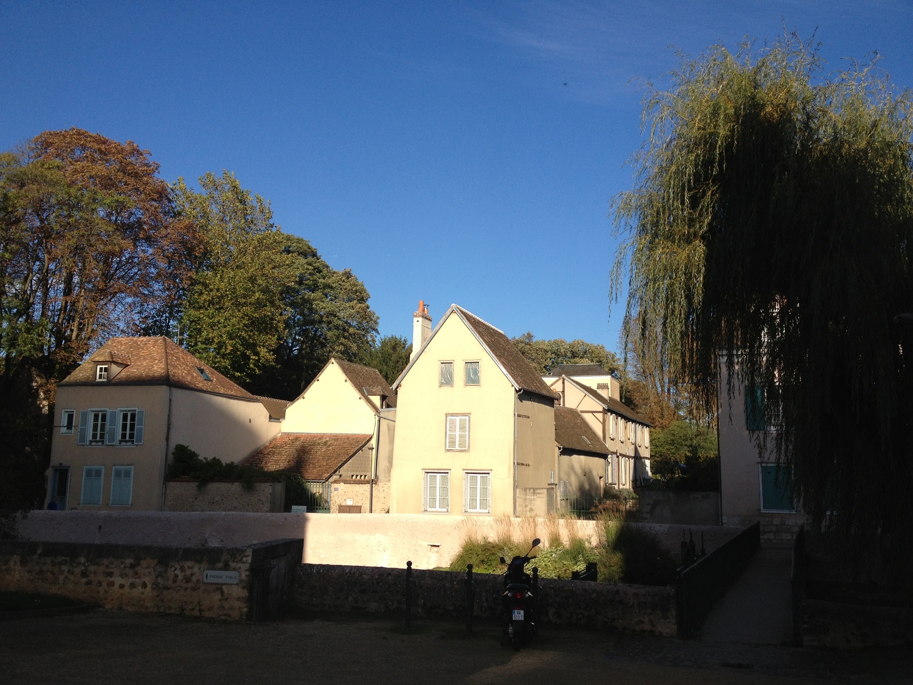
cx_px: 456
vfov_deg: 40.7
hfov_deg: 52.6
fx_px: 923
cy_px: 342
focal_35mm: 35
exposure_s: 1/1577
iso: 50
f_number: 2.4
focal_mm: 4.28
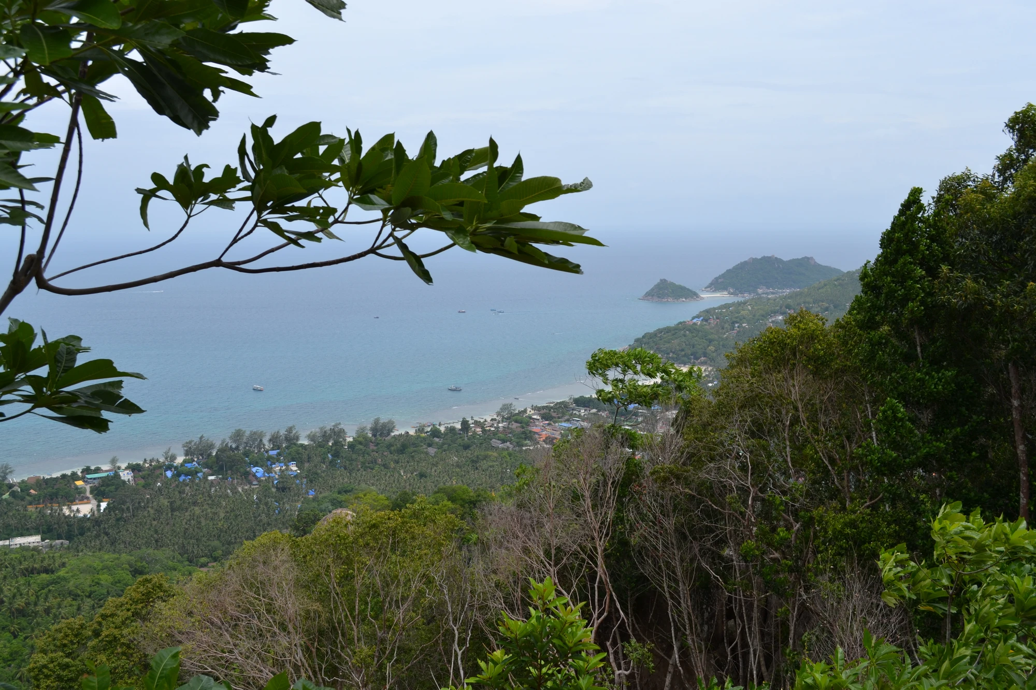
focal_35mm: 39
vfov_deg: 34.2
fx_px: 1122
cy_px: 345
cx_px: 518
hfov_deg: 49.6
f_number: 8
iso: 100
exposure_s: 1/250
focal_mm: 26
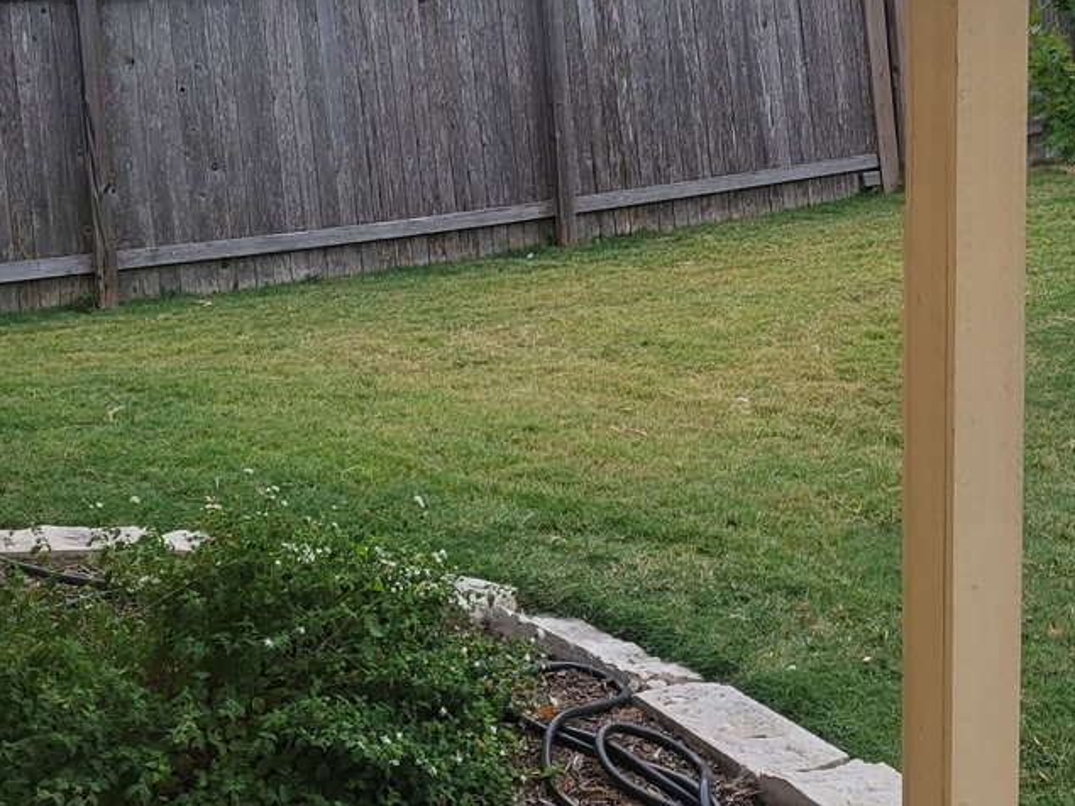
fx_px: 1832
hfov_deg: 31.8
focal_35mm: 59
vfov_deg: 24.4
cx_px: 863
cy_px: 151
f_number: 1.8
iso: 40
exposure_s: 1/2071
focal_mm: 5.4
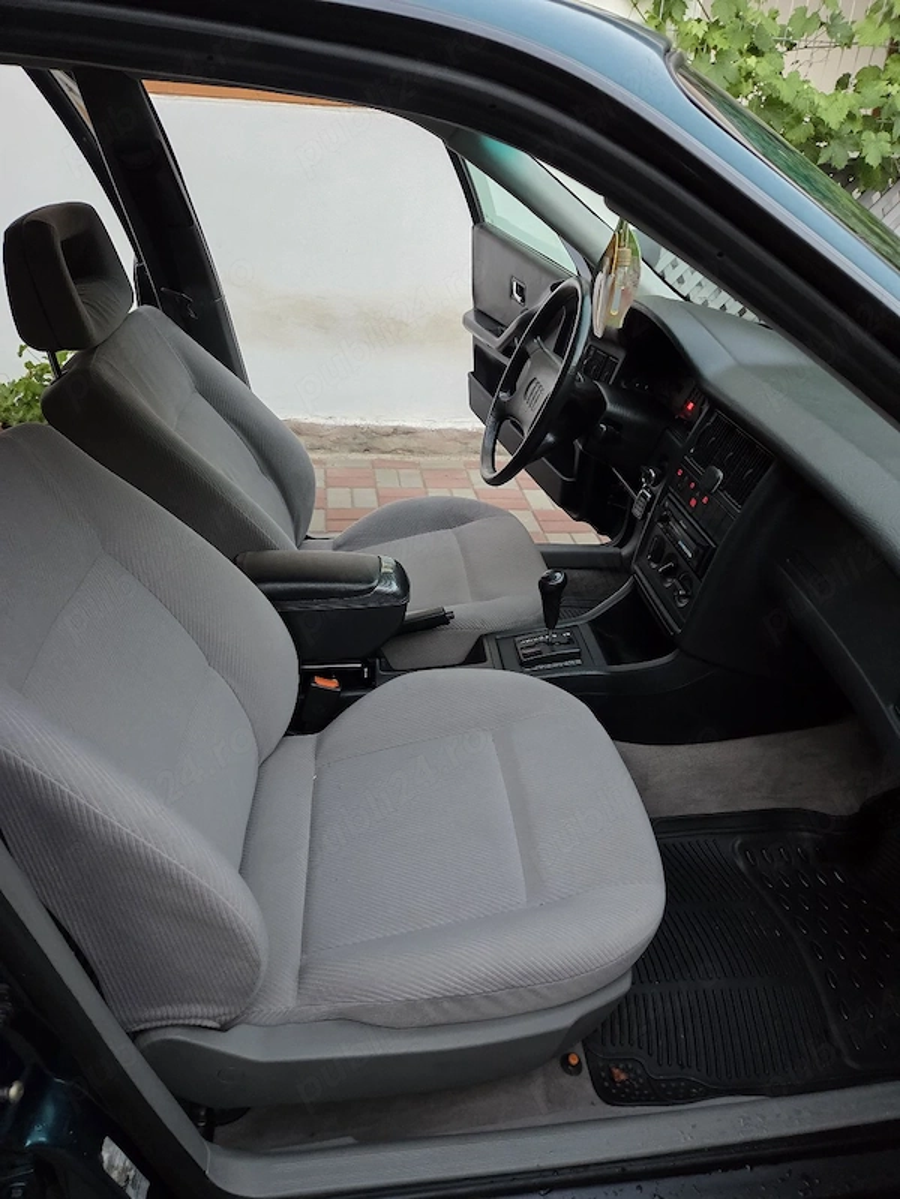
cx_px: 450
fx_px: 797
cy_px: 600
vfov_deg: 73.9
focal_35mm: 23
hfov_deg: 58.9
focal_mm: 5.4
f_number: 1.8
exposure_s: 1/101
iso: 640
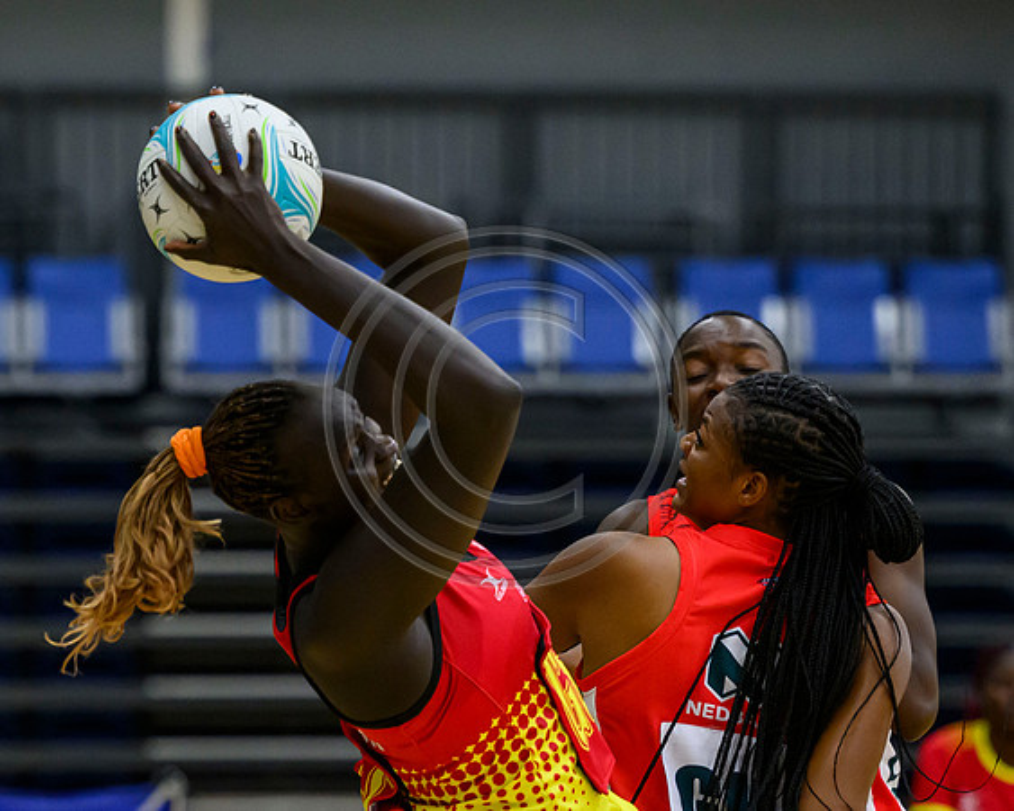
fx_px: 9217
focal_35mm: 307
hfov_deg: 6.3
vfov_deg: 5.0
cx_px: 378
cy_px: 631
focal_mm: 140
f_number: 3.2
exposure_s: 1/1000
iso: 4000
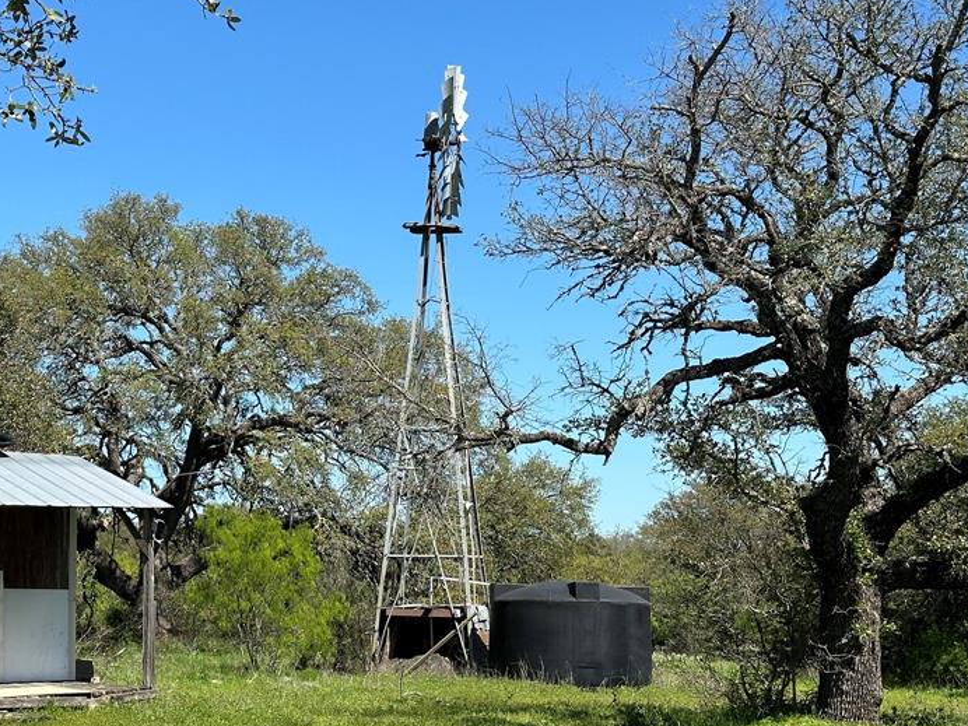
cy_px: 378
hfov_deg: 27.1
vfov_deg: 20.7
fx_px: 1985
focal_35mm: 71
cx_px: 266
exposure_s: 1/3597
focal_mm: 6.86
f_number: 1.78
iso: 64
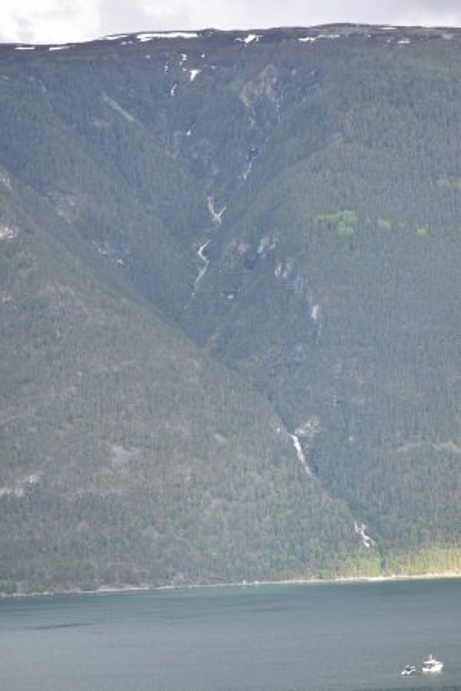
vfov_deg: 14.9
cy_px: 346
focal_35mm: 138
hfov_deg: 9.9
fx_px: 2651
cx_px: 230
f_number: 4.8
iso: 110
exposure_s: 1/160
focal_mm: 92
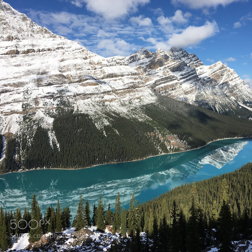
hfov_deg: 46.5
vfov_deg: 47.2
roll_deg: +0.8
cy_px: 124
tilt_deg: -4.8
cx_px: 169
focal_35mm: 35
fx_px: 288
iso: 25
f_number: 2.2
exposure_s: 1/2564
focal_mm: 4.15
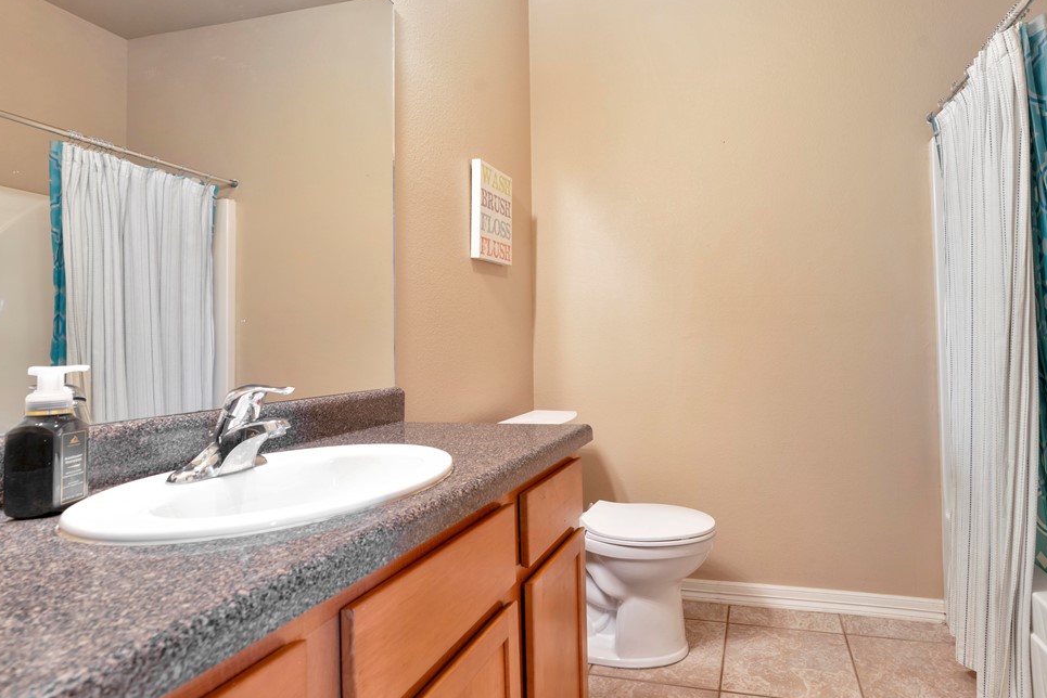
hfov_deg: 89.9
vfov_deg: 67.4
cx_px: 546
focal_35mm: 18
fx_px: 524
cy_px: 346
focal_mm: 16
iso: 80
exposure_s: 2.5
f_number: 7.1
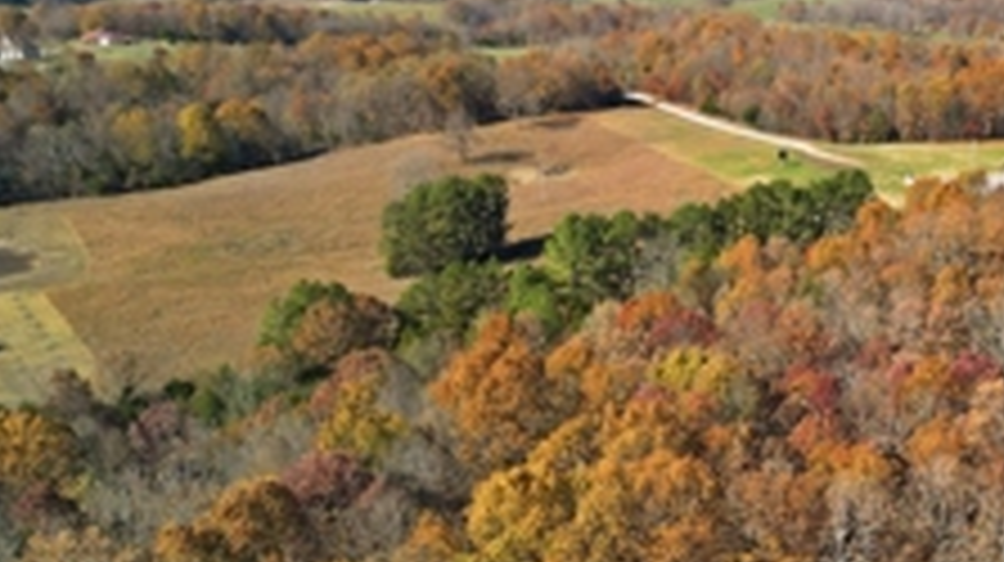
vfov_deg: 24.8
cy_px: 481
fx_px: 1250
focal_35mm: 47
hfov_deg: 41.2
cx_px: 851
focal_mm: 6.7
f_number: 1.7
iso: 200
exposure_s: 1/500
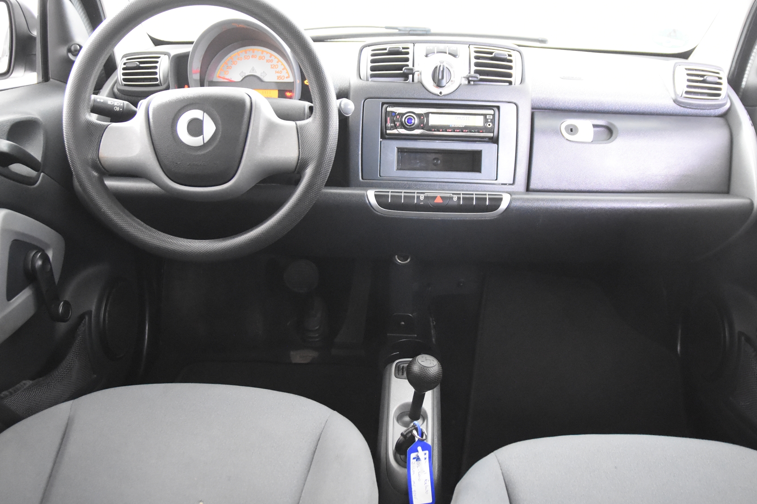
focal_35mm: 34
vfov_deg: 38.8
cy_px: 223
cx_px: 395
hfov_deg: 55.8
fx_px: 715
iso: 6400
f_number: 2.8
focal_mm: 20
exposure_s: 1/30
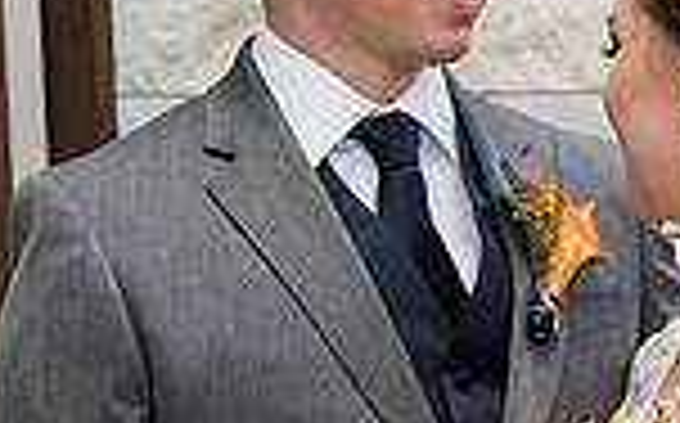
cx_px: 608
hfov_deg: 11.0
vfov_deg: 6.9
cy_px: 254
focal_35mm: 190
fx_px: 3517
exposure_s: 1/160
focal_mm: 40
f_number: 4.5
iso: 1250
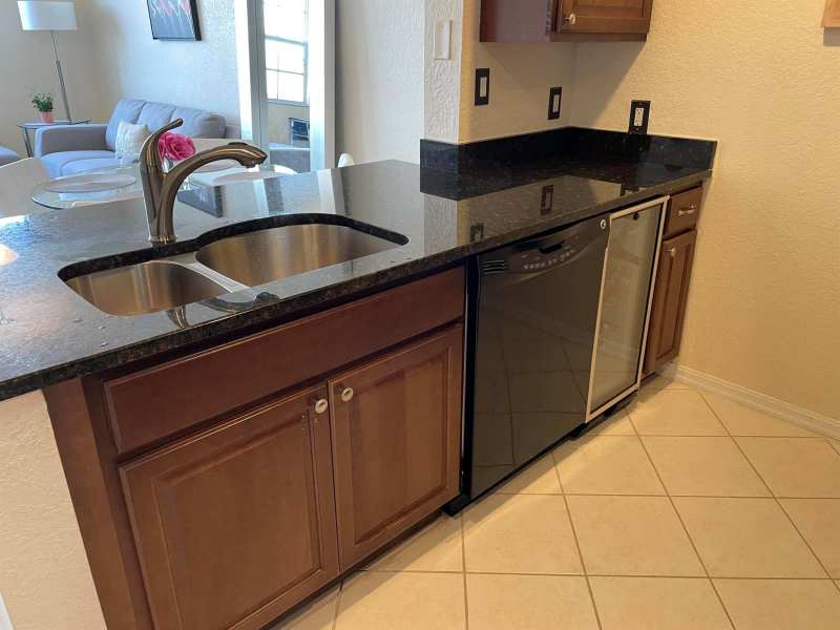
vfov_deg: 53.1
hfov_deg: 67.3
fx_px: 631
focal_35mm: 26
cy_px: 315
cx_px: 420
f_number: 1.6
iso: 125
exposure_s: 1/60
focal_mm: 4.2
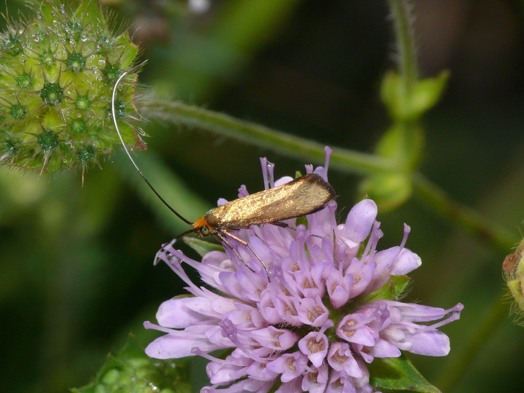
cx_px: 262
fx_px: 3300
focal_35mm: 218
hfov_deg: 9.1
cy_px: 196
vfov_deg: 6.8
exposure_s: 1/640
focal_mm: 46
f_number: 11
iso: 200
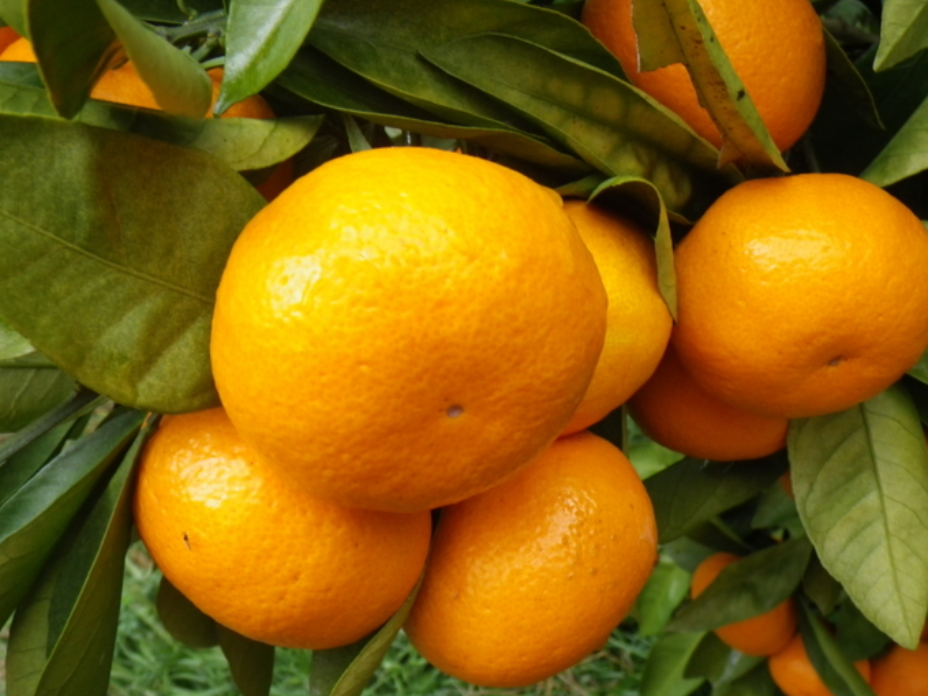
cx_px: 528
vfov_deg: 36.0
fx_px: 1072
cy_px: 348
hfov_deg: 46.7
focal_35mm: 40
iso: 160
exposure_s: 1/50
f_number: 3.8
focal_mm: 6.1
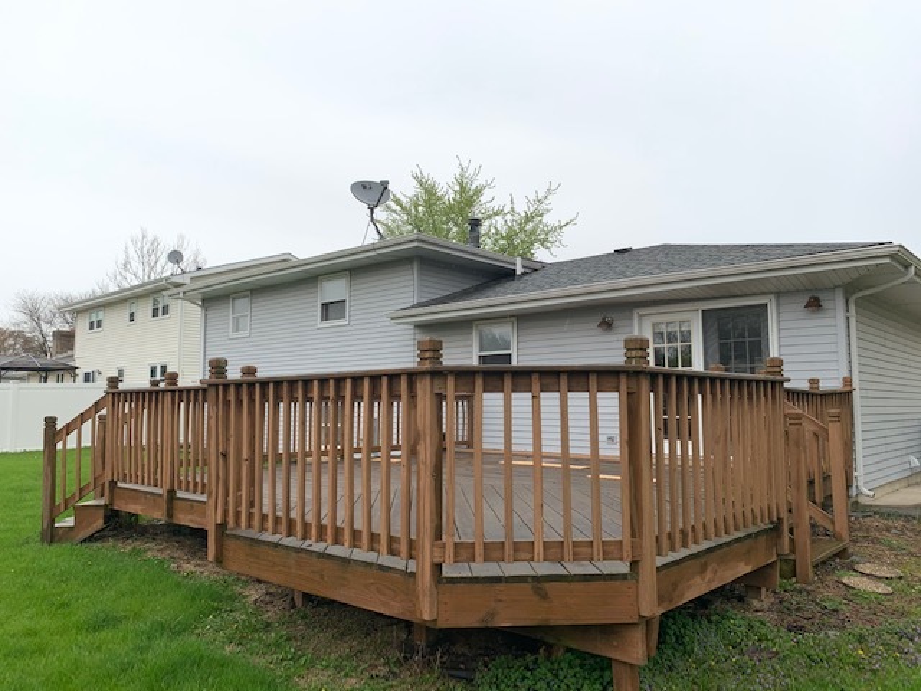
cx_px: 460
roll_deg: -0.6
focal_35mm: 26
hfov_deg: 67.3
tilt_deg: +4.0
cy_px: 346
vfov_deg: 53.1
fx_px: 692
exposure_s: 1/360
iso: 25
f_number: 1.8
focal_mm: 4.25
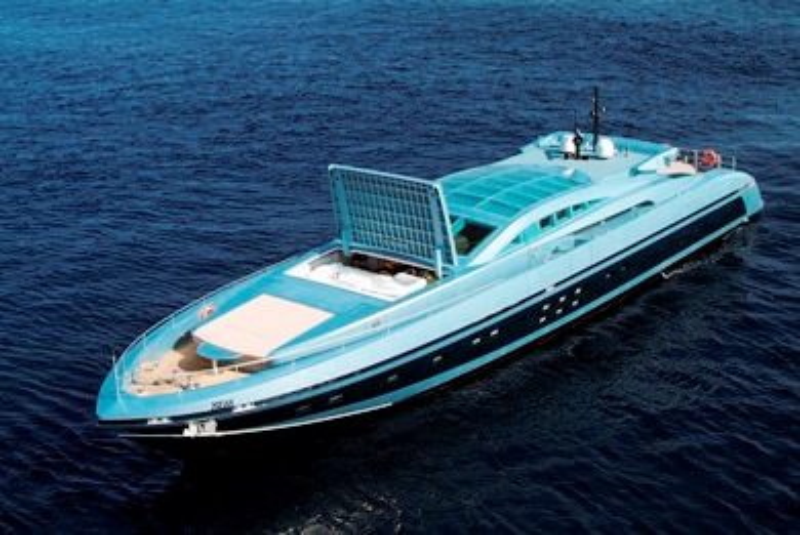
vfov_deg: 25.6
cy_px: 268
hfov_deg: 37.5
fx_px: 1179
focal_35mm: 53
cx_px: 400
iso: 160
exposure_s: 1/250
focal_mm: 35
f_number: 8
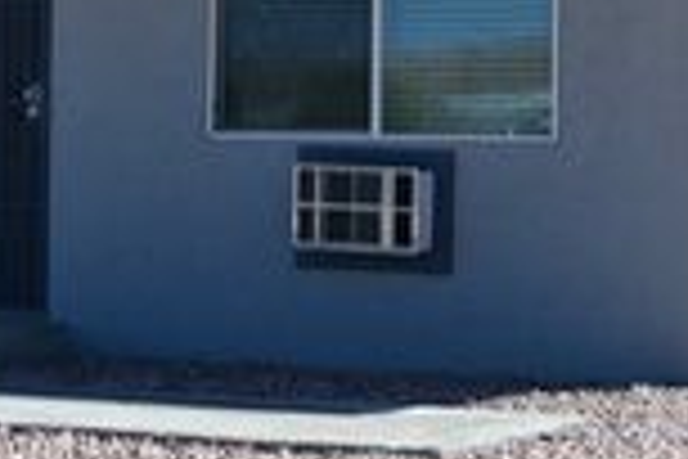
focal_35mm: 135
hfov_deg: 15.2
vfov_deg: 10.2
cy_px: 196
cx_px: 270
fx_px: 2576
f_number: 8
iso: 100
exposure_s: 1/250
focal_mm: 27.5
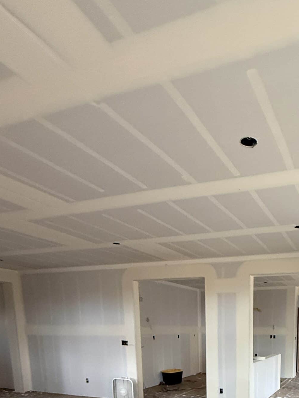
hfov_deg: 47.2
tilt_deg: -7.6
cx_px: 258
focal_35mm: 27
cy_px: 377
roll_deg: -1.5
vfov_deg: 54.4
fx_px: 311
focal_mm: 2.22
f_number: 2.2
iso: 500
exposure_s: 1/60
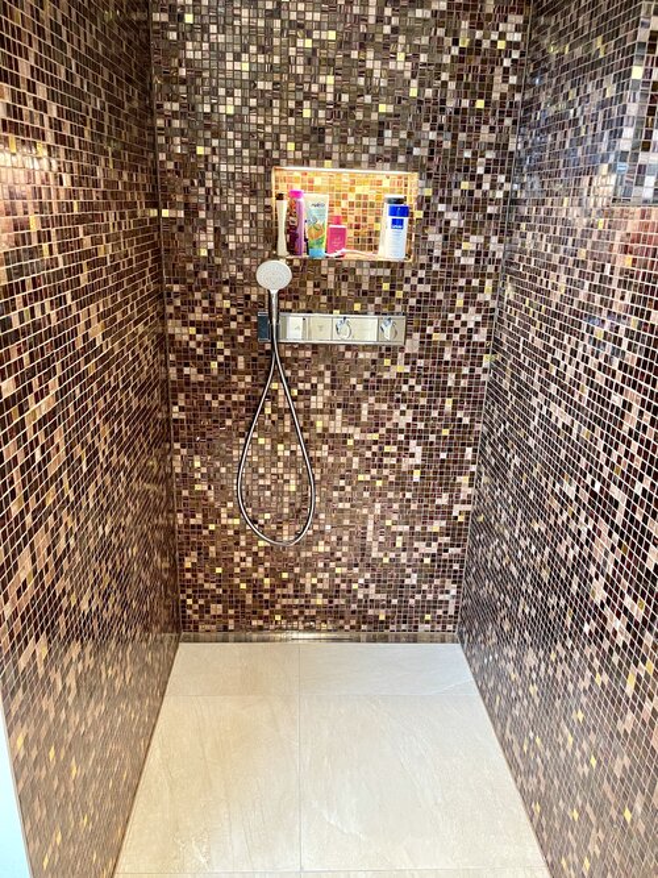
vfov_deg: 67.3
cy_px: 439
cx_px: 329
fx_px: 659
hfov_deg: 53.0
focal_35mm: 26
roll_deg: -2.5
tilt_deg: -19.8
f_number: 1.6
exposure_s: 1/50
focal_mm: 5.1
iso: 200
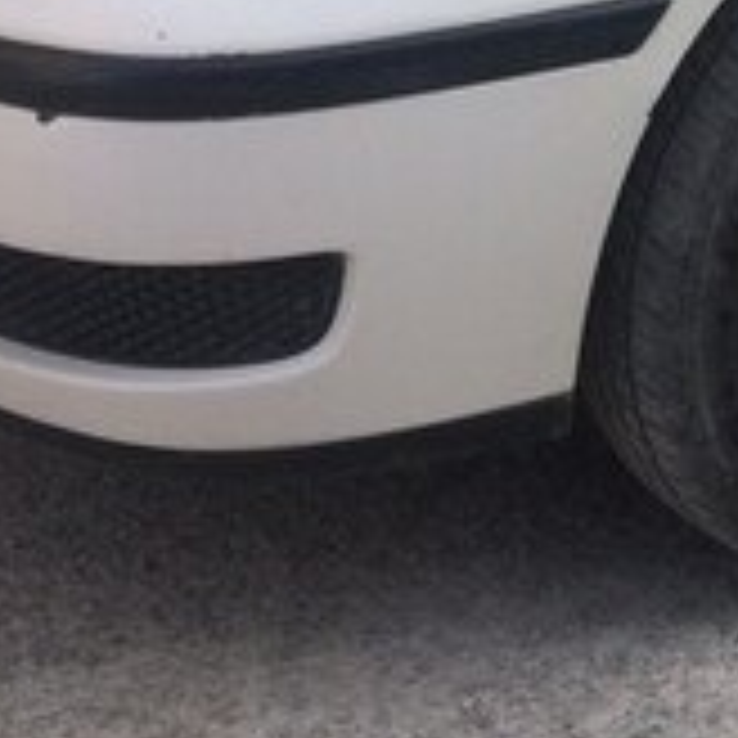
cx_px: 1084
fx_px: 2484
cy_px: -245
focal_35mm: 103
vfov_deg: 16.0
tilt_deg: -12.7
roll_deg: +0.3
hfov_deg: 15.6
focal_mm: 4.15
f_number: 2.2
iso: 32
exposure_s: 1/912
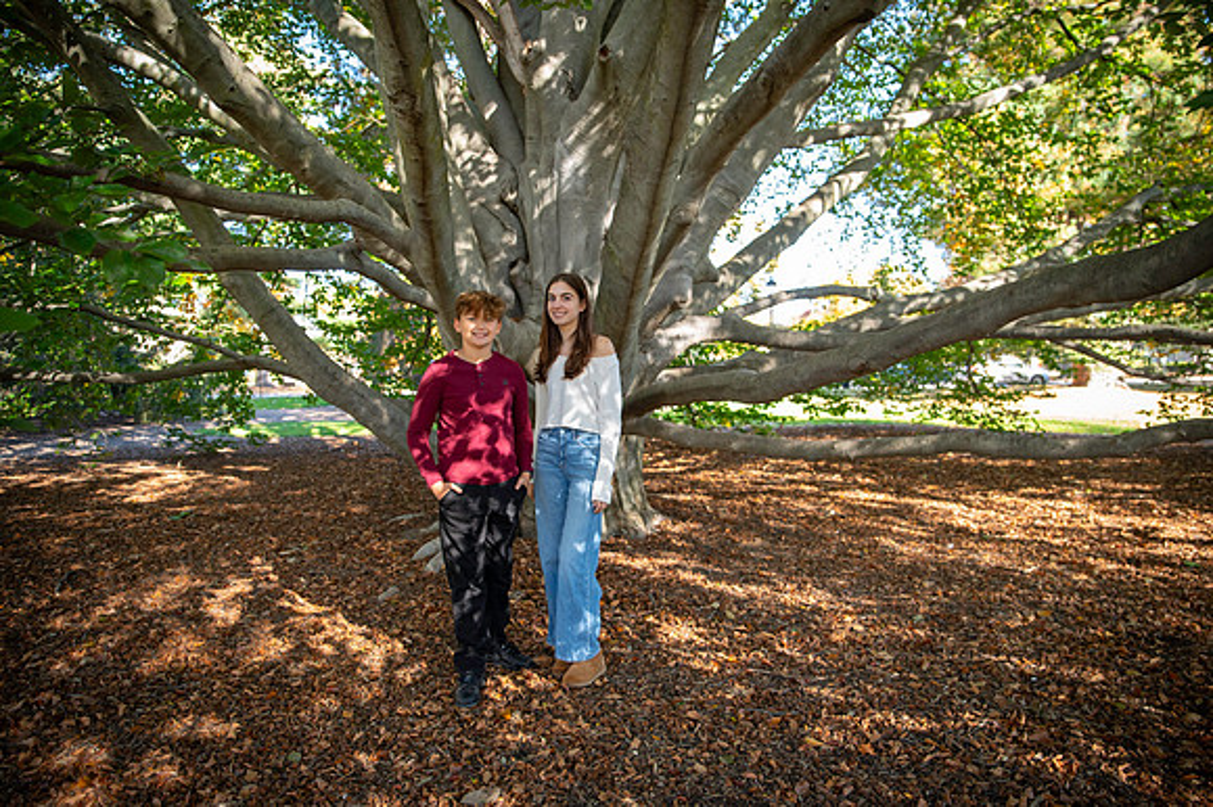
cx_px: 606
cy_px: 404
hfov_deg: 73.3
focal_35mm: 24
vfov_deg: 52.7
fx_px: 816
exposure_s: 1/500
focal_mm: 24
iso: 1000
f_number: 2.8
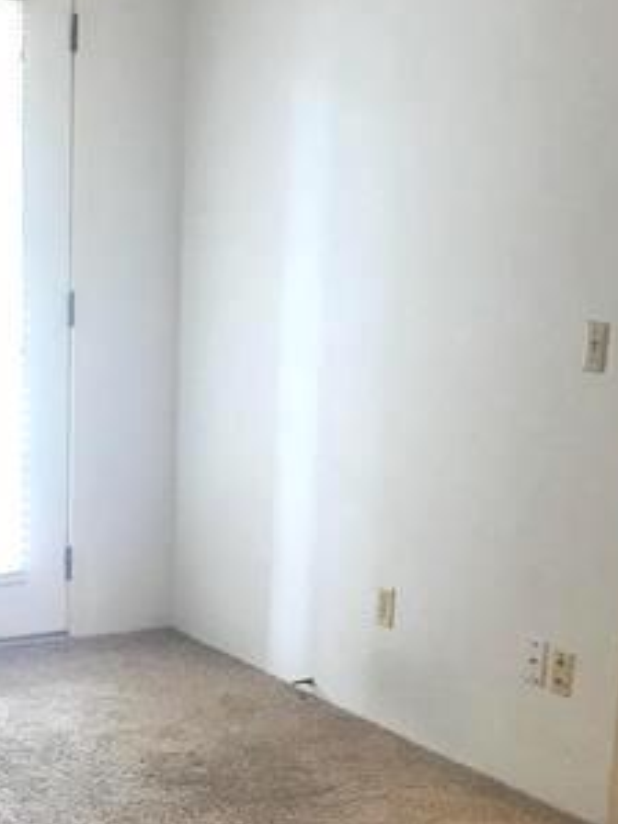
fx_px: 1715
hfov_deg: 20.4
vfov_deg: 26.6
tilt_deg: -14.0
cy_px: 631
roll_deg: -2.9
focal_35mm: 72
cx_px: 339
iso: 40
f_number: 1.8
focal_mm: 3.99
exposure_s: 1/17
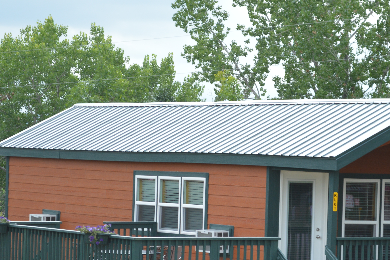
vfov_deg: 8.4
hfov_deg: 12.6
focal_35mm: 163
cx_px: 228
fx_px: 1764
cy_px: 192
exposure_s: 1/125
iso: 220
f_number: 5.6
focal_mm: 52
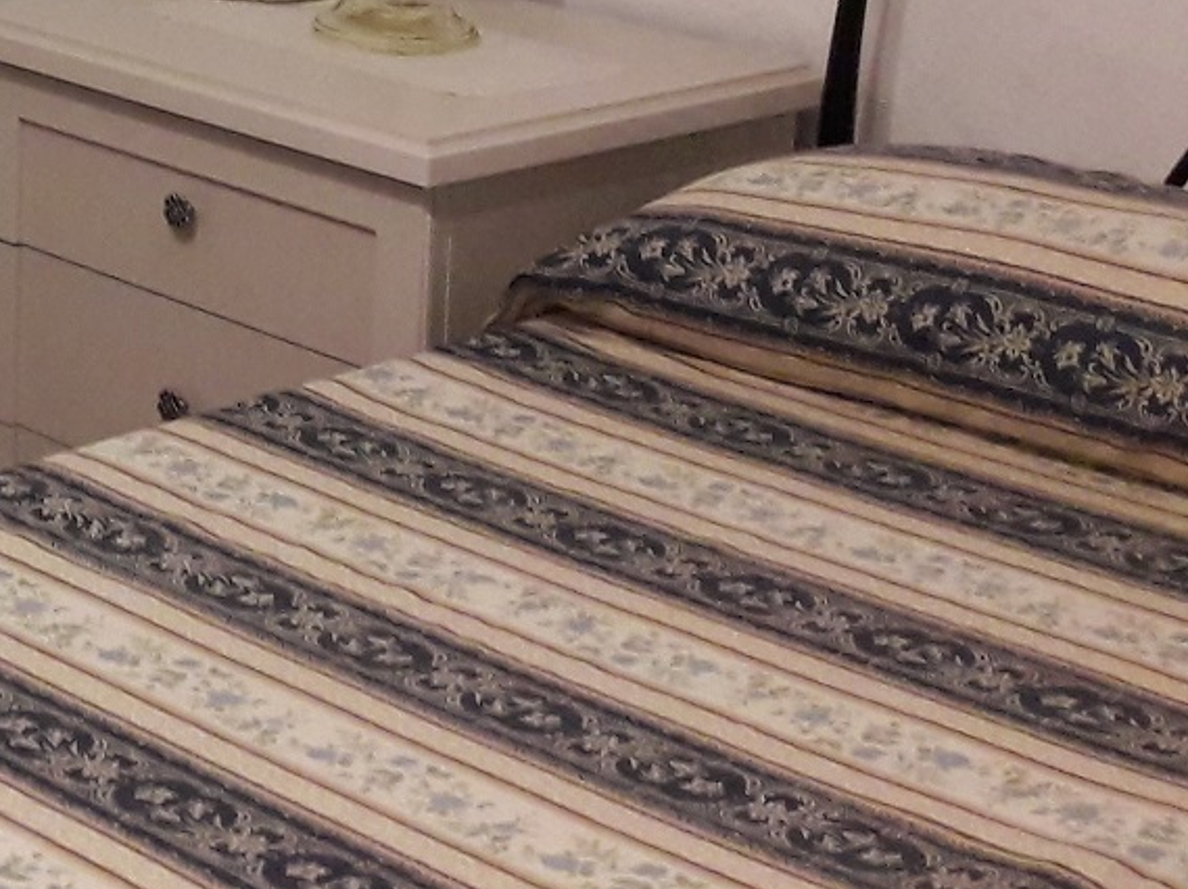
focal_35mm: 95
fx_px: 3258
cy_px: -212
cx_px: -438
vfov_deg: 15.0
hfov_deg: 18.9
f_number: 1.9
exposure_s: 1/33
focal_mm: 3.7
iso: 200
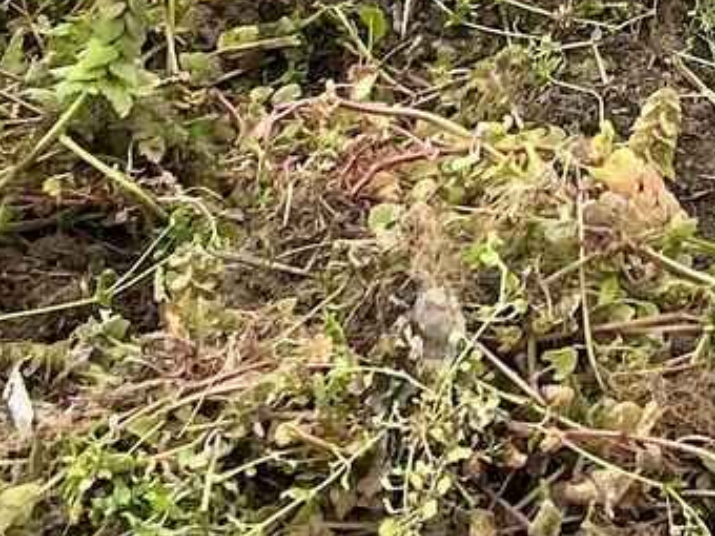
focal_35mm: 135
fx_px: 2788
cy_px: -657
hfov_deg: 14.3
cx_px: 771
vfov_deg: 9.9
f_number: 1.5
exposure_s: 1/526
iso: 50
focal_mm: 5.7
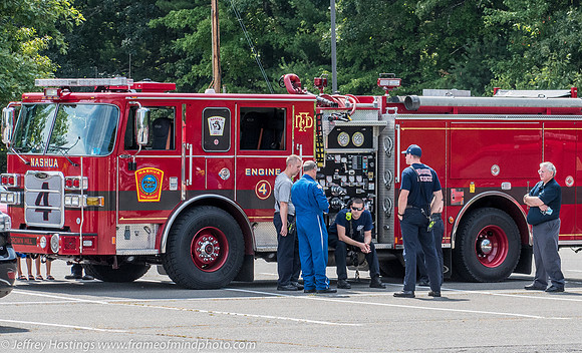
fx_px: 3138
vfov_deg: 6.4
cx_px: 458
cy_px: 220
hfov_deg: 10.6
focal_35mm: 199
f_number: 8
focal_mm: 82
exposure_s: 1/1000
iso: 400
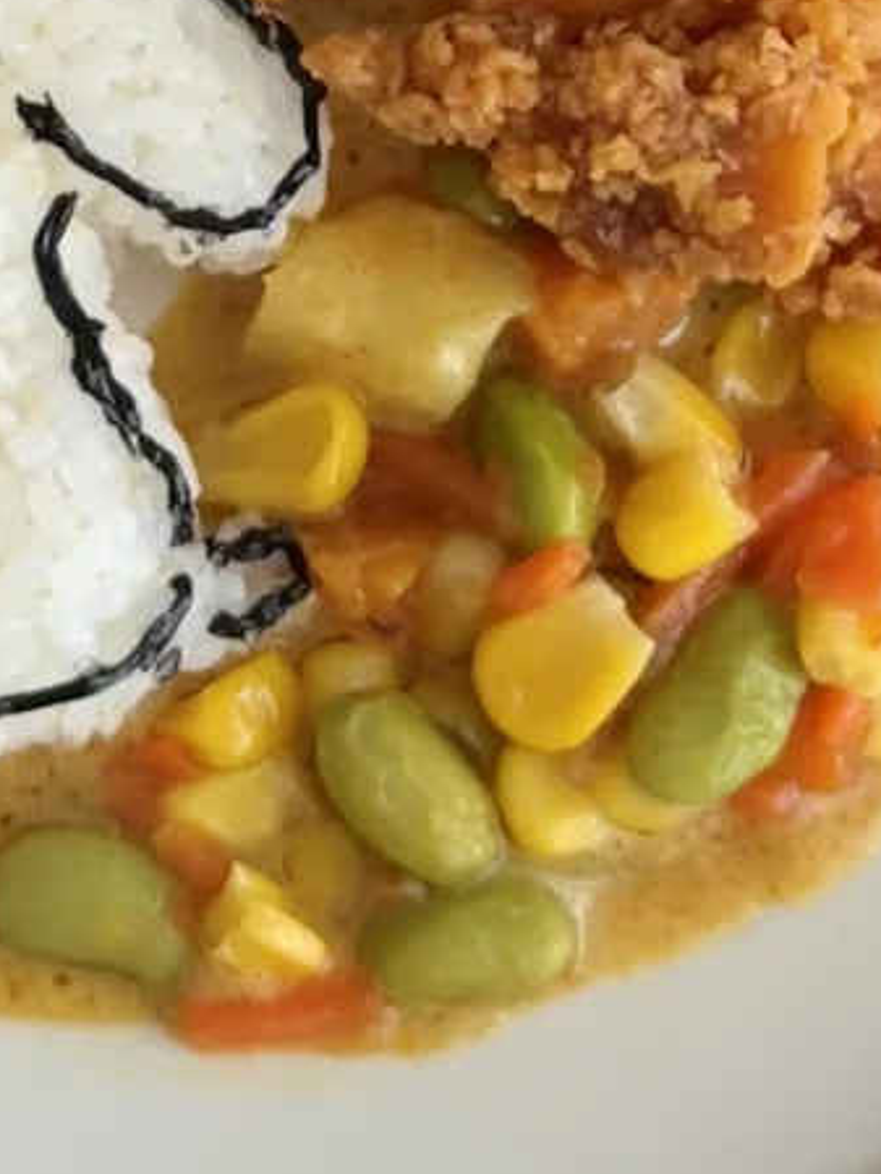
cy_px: -269
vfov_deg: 12.5
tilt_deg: -59.9
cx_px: -21
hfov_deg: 9.6
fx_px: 5223
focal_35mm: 154
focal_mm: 6.76
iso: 160
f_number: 1.78
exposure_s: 1/47
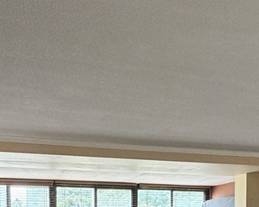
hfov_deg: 40.3
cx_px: 140
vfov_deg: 28.9
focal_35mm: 46
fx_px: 352
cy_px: 239
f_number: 2.2
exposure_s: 1/60
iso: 400
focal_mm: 2.22
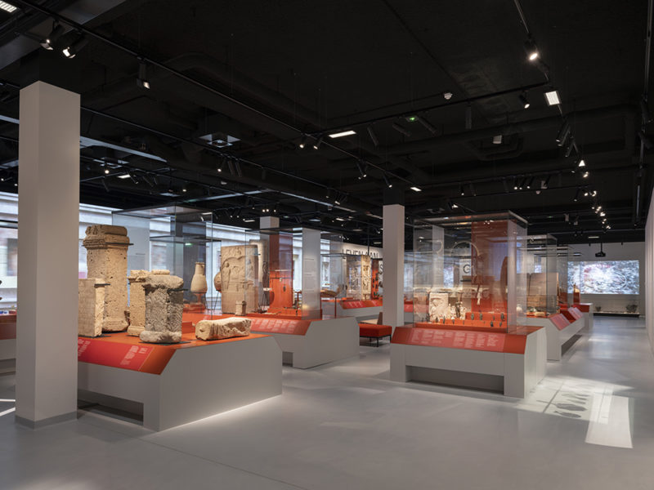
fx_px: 453
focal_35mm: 24
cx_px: 327
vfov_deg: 56.8
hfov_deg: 71.6
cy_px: 245
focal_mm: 30
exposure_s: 4
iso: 200
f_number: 11
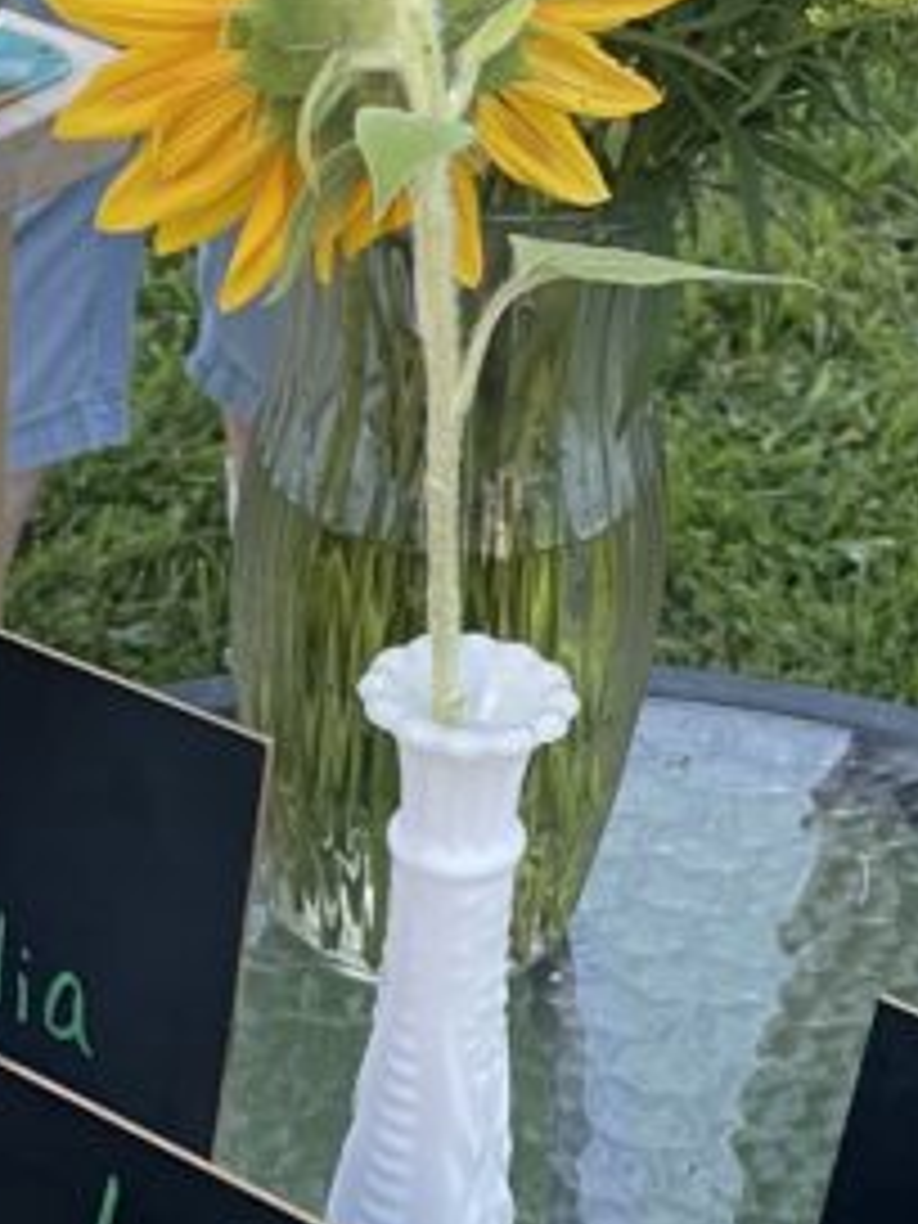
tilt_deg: -40.0
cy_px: 972
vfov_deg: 19.8
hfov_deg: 15.1
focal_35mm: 98
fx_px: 3465
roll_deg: -0.7
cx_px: 432
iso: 125
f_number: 1.6
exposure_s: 1/76
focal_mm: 4.2
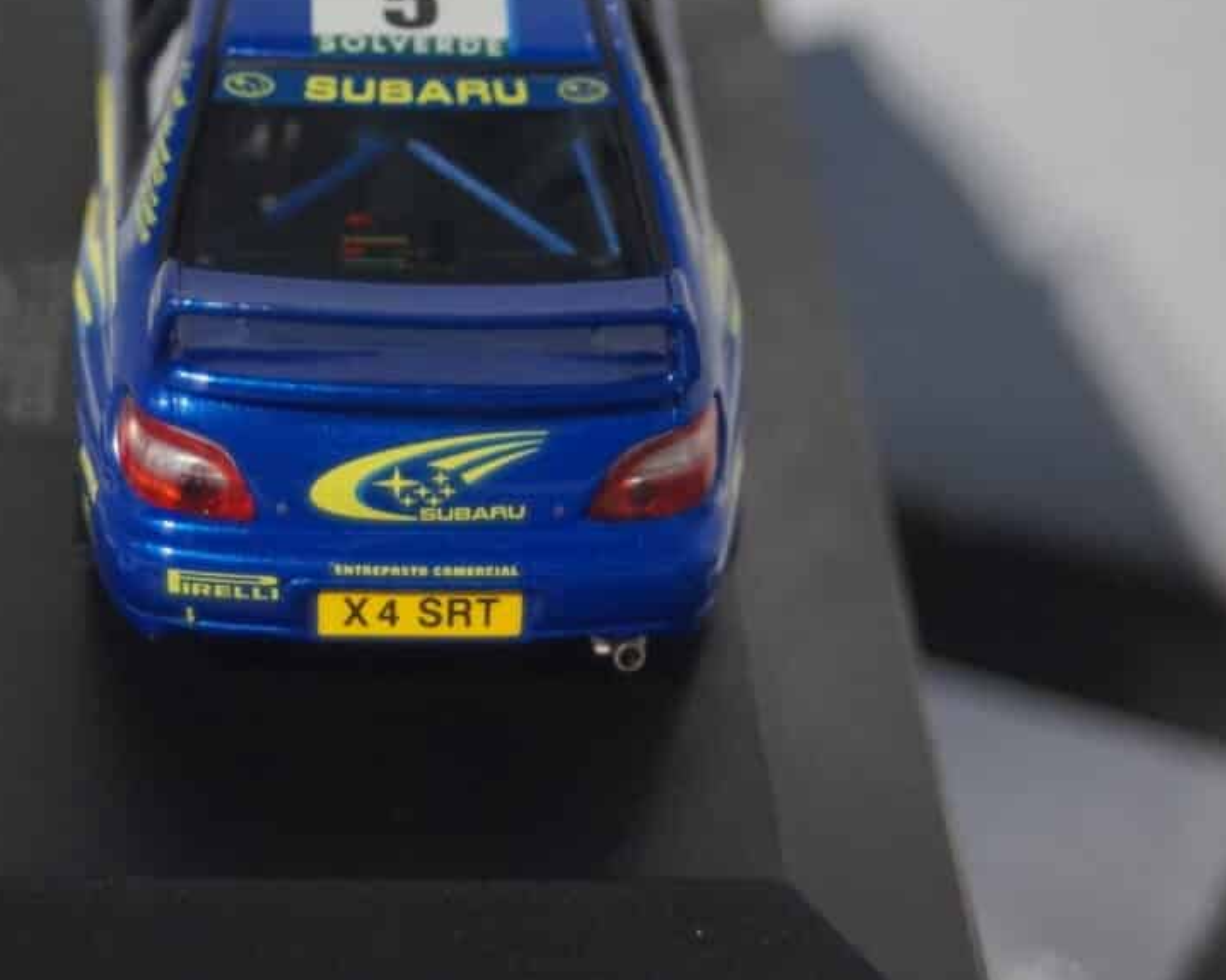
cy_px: 219
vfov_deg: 11.5
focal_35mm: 134
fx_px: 4861
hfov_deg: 14.3
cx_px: 364
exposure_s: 1/160
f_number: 4.5
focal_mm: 50
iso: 1600
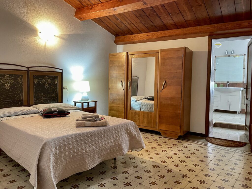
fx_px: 189
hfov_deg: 67.3
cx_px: 126
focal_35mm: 26
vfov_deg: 53.1
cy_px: 94
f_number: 1.6
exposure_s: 1/25
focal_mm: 4.2
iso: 500
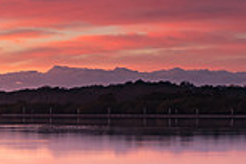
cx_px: 159
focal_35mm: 149
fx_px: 1018
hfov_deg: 13.8
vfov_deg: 9.2
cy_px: 89
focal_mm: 25
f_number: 7.1
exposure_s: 2
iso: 200
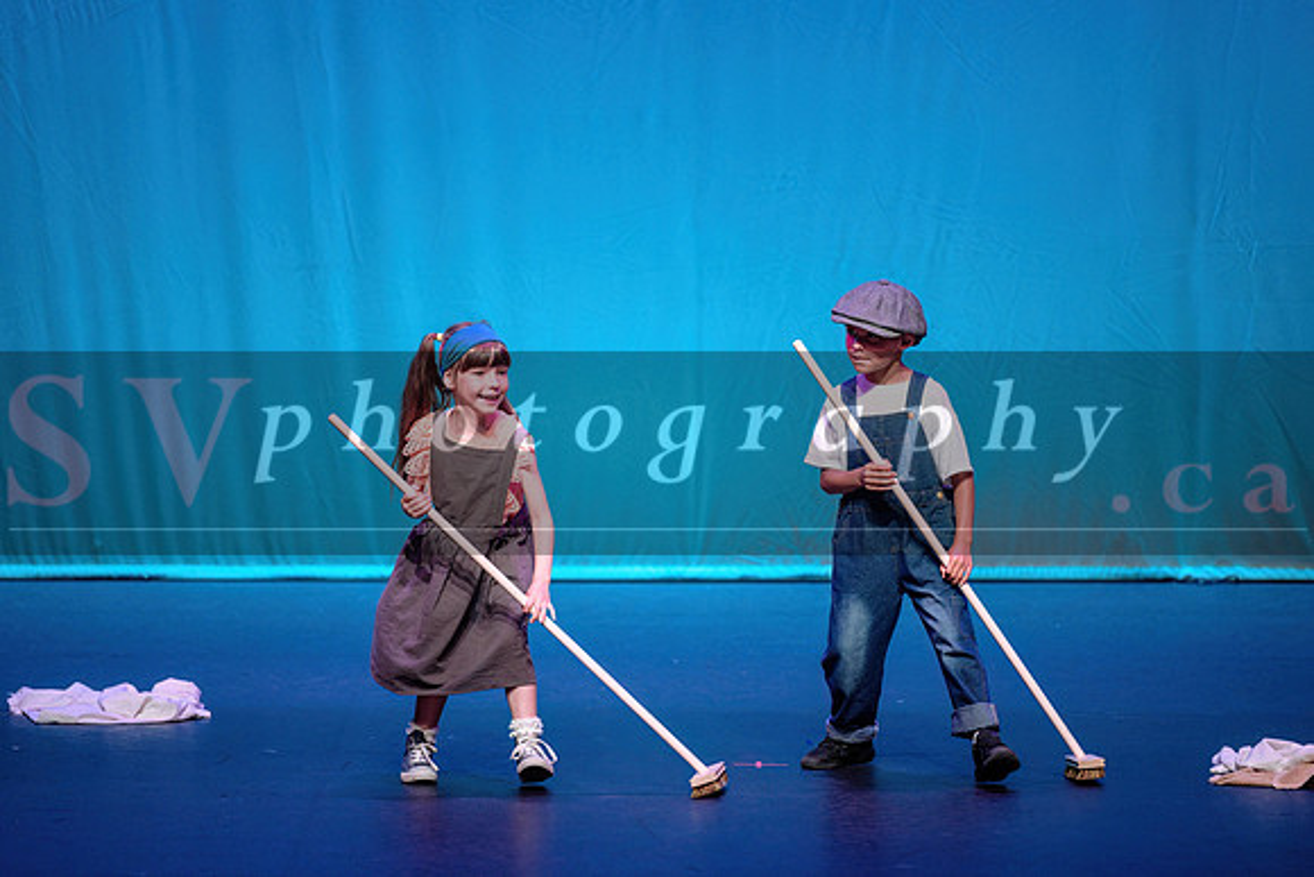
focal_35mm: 211
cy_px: 422
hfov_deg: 9.8
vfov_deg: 6.5
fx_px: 7702
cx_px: 626
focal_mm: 200
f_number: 2.8
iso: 1250
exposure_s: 1/400
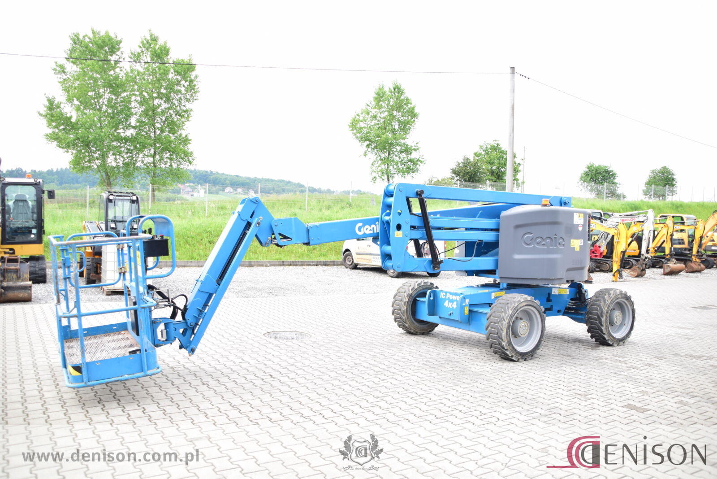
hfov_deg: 67.4
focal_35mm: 27
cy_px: 240
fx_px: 538
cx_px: 358
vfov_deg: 48.0
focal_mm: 18
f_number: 3.5
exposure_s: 1/320
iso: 200
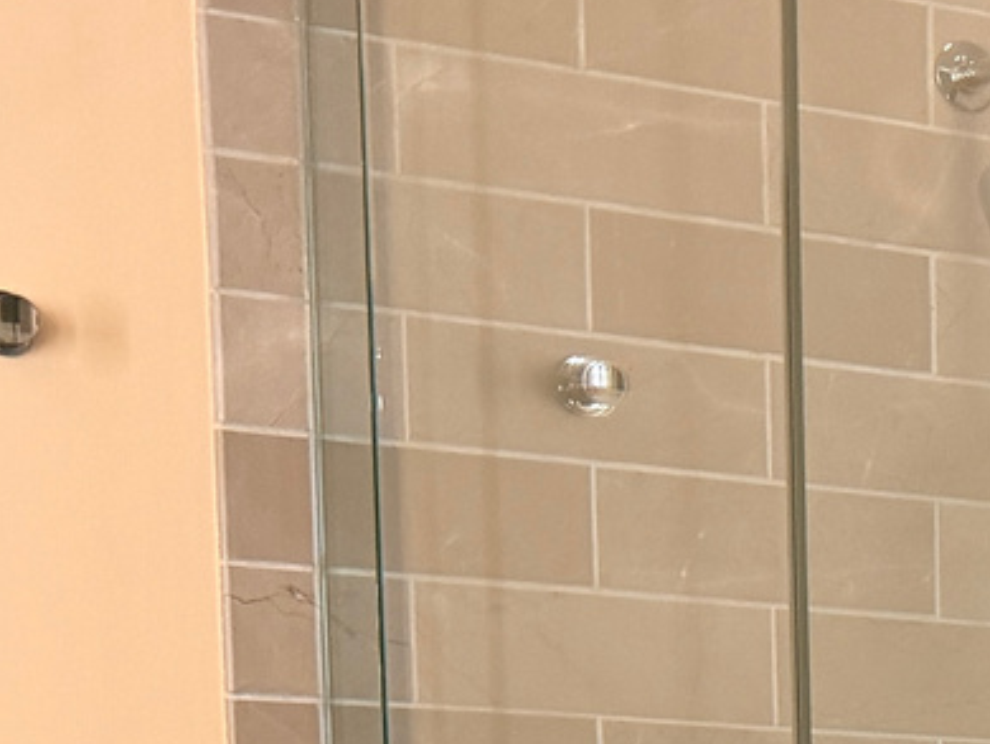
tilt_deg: -10.1
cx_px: 1782
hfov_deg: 13.9
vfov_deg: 10.6
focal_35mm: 126
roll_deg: -2.2
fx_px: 3606
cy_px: 1607
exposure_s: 1/96
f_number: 1.78
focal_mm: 6.76
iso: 200
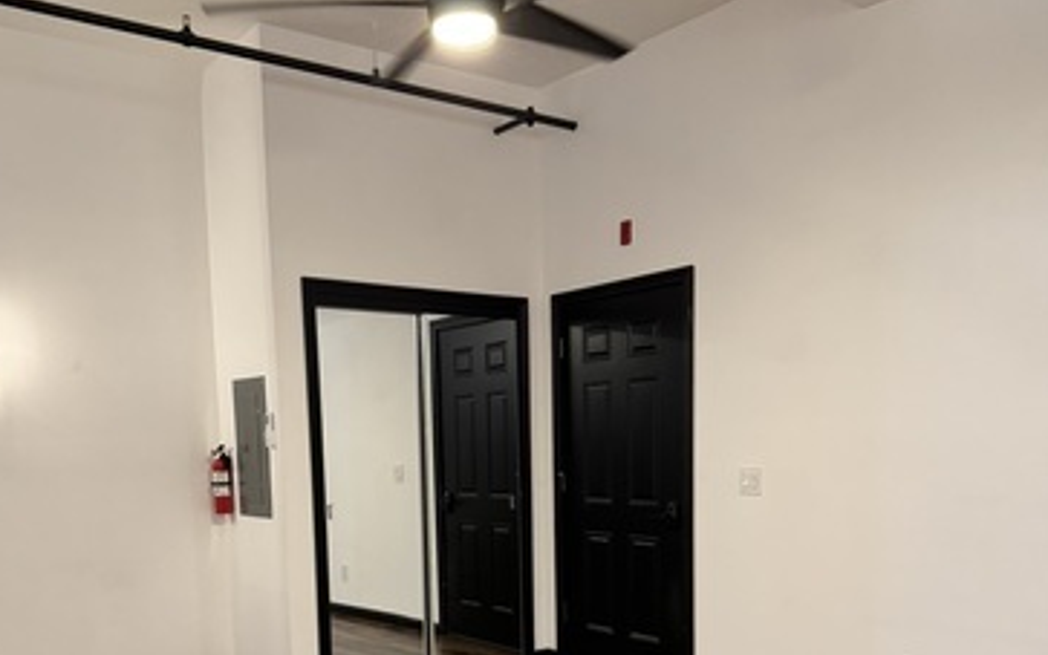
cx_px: 521
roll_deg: +1.7
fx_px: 1000
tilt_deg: -6.2
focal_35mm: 35
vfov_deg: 34.8
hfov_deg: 55.3
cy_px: 551
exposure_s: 1/60
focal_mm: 6.76
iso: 400
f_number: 1.78
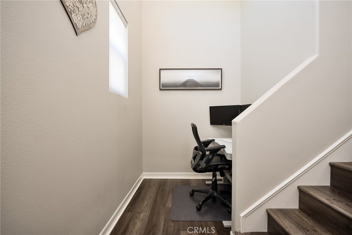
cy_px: 118
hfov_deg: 96.8
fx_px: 156
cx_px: 176
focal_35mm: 16
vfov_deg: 73.7
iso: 400
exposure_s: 1/100
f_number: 8
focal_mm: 16
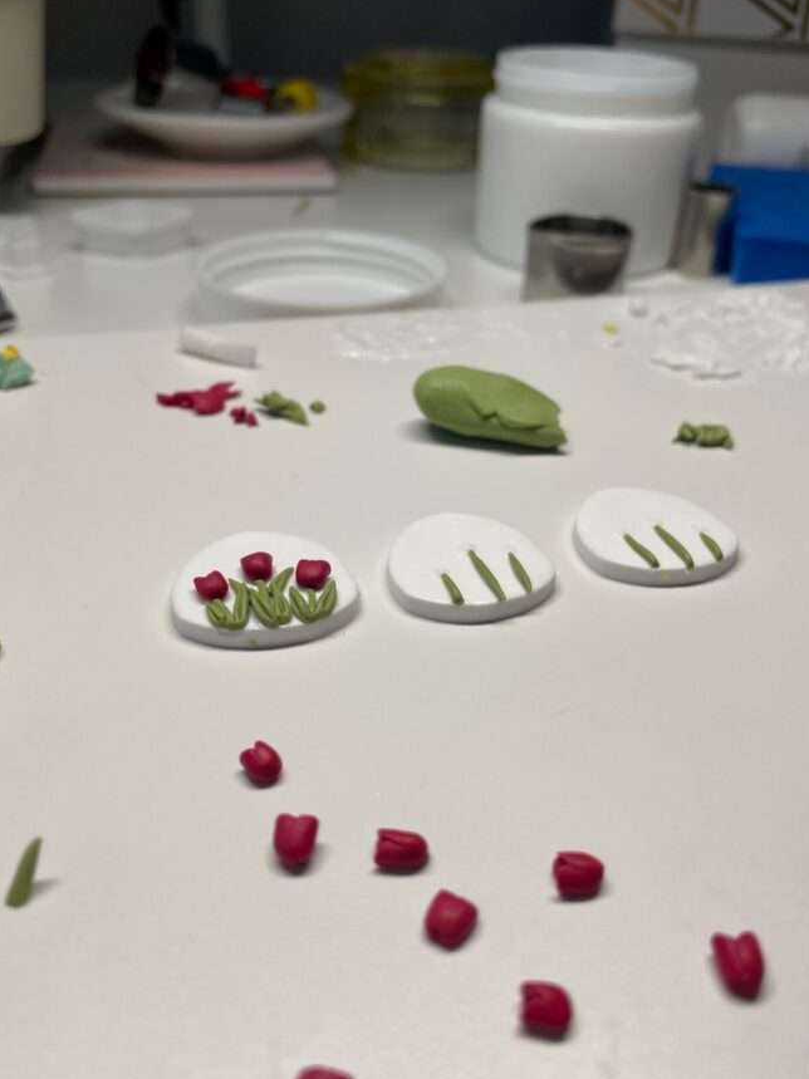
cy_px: 572
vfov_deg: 58.3
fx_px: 966
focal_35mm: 31
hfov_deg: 45.4
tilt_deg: -32.9
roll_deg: -1.1
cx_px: 420
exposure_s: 1/344
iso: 32
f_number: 1.6
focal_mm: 4.2
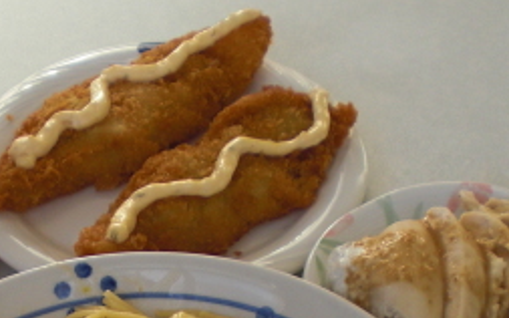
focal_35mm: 102
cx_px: 187
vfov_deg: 12.3
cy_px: 449
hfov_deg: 20.4
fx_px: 1415
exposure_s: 1/125
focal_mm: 6.3
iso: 64
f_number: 3.1
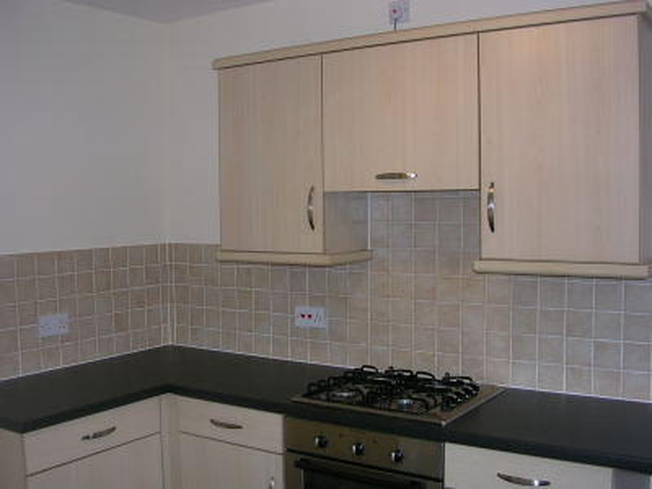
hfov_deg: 49.0
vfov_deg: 37.7
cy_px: 244
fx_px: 716
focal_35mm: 38
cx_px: 326
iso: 50
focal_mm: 5.8
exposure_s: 1/60.1
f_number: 2.8
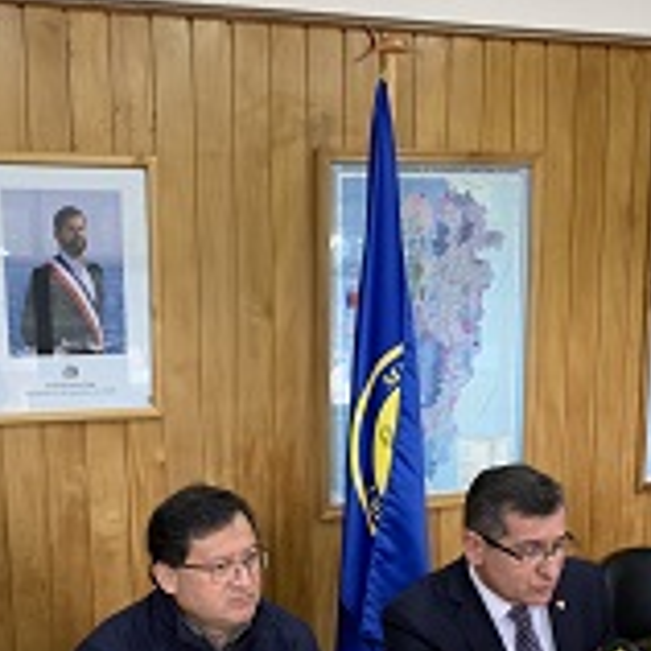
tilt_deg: -9.1
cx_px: 216
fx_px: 1128
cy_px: 525
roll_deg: +2.2
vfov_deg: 31.3
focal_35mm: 53
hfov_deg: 31.9
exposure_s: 1/60
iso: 100
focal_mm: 4.25
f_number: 1.8
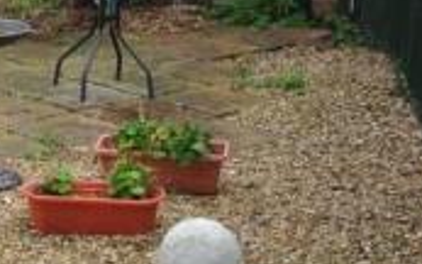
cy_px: -33
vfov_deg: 11.5
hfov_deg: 17.0
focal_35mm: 112
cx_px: -199
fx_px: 1288
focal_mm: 11
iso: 400
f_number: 10
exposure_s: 1/60
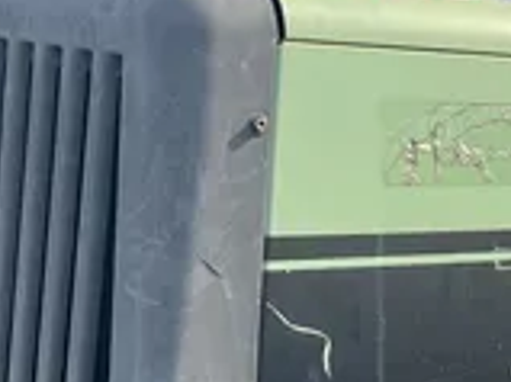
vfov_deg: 15.6
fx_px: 1328
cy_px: 486
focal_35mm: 90
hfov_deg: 20.7
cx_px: 562
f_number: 1.6
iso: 50
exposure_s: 1/898
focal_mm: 5.1
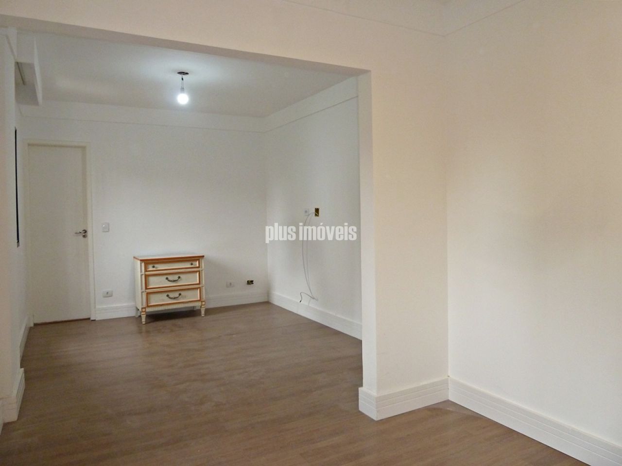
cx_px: 311
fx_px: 449
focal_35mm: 25
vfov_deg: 54.9
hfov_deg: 69.4
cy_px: 233
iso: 200
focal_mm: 4.1
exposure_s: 1/30
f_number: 3.3
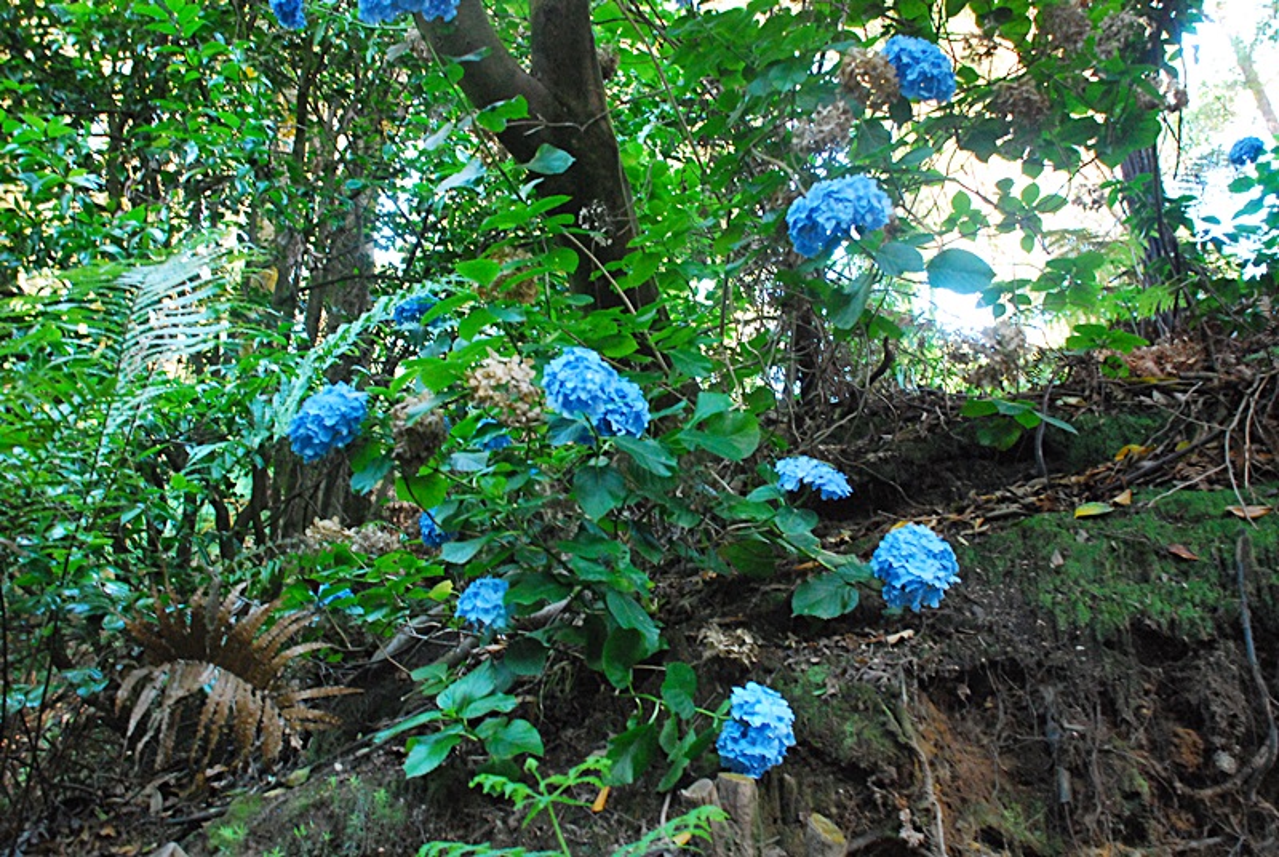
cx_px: 640
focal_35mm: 36
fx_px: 1281
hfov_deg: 53.1
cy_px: 428
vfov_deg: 37.0
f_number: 4
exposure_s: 1/30
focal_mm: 24
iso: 1600
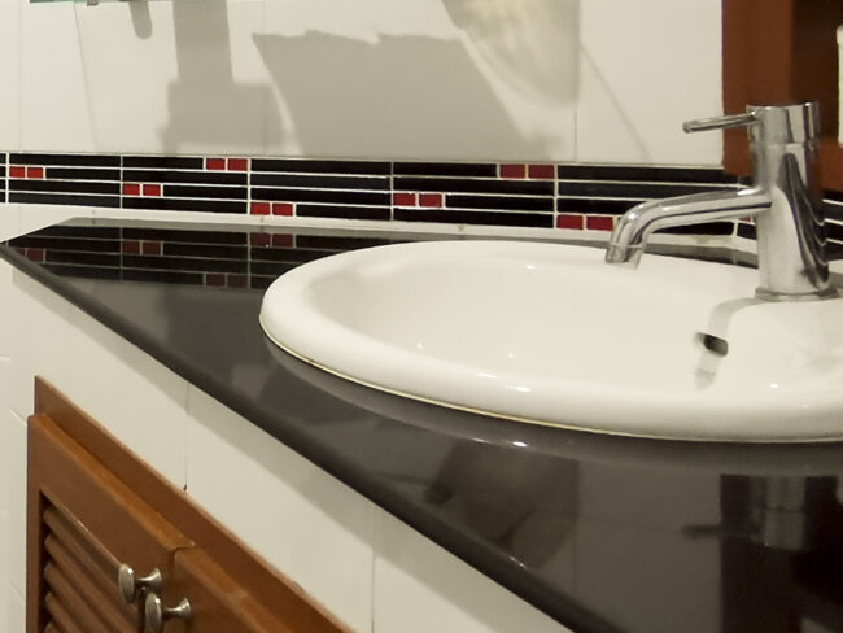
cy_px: 128
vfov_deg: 23.0
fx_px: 1535
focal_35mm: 63
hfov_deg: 23.4
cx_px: -477
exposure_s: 1/17
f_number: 2.2
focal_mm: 2.35
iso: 640
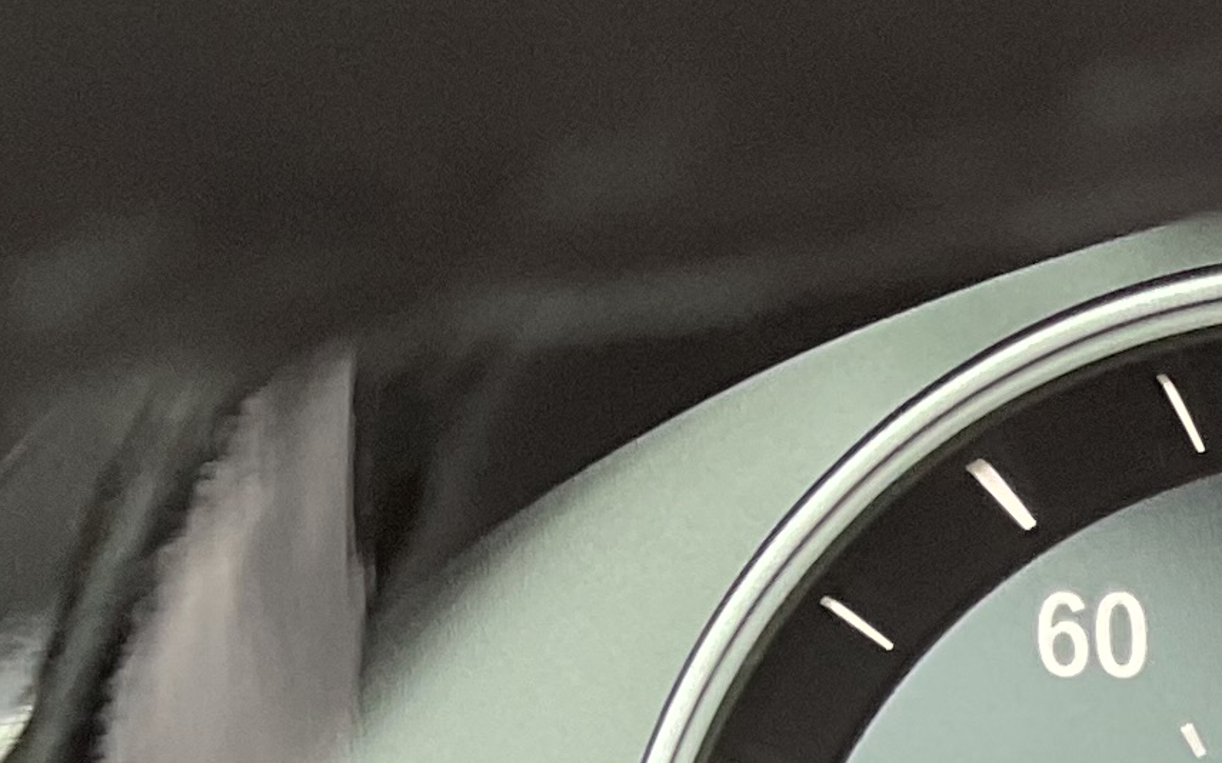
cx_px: 2227
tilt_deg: -28.6
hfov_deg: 13.0
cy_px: 2140
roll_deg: +0.1
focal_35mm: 145
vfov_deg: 8.0
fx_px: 4828
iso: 50
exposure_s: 1/60
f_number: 1.8
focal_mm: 3
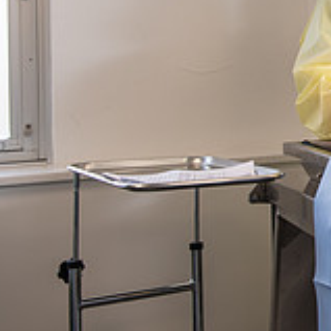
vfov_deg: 17.2
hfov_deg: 15.4
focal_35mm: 99
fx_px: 1071
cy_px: 9
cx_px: 570
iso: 400
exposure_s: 1/200
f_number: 4
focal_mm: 32
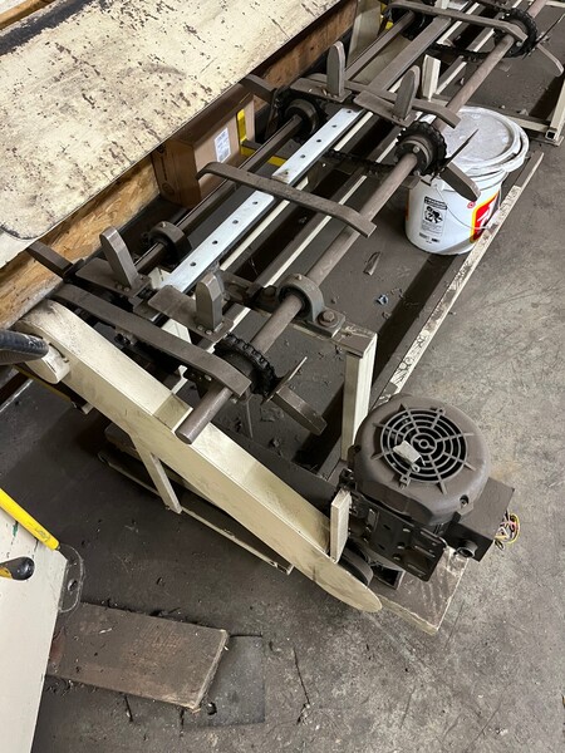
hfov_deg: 53.1
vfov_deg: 67.3
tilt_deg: -53.4
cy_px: 376
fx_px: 566
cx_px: 282
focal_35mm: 26
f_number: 1.6
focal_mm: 5.1
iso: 400
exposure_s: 1/60
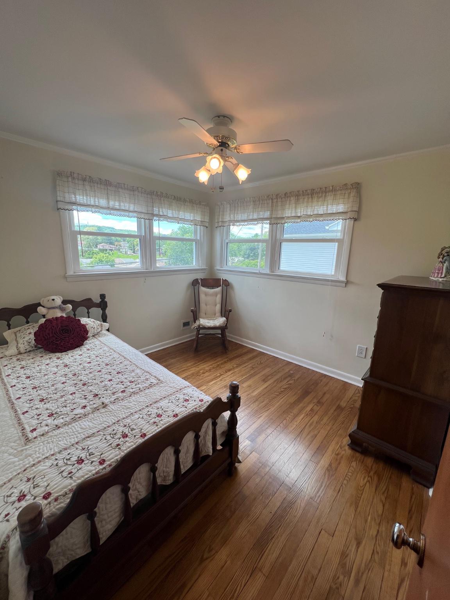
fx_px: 225
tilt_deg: -11.0
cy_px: 300
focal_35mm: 13
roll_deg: -1.3
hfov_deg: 89.9
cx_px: 225
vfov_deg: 106.2
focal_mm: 1.57
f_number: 1.8
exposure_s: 1/120
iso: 32
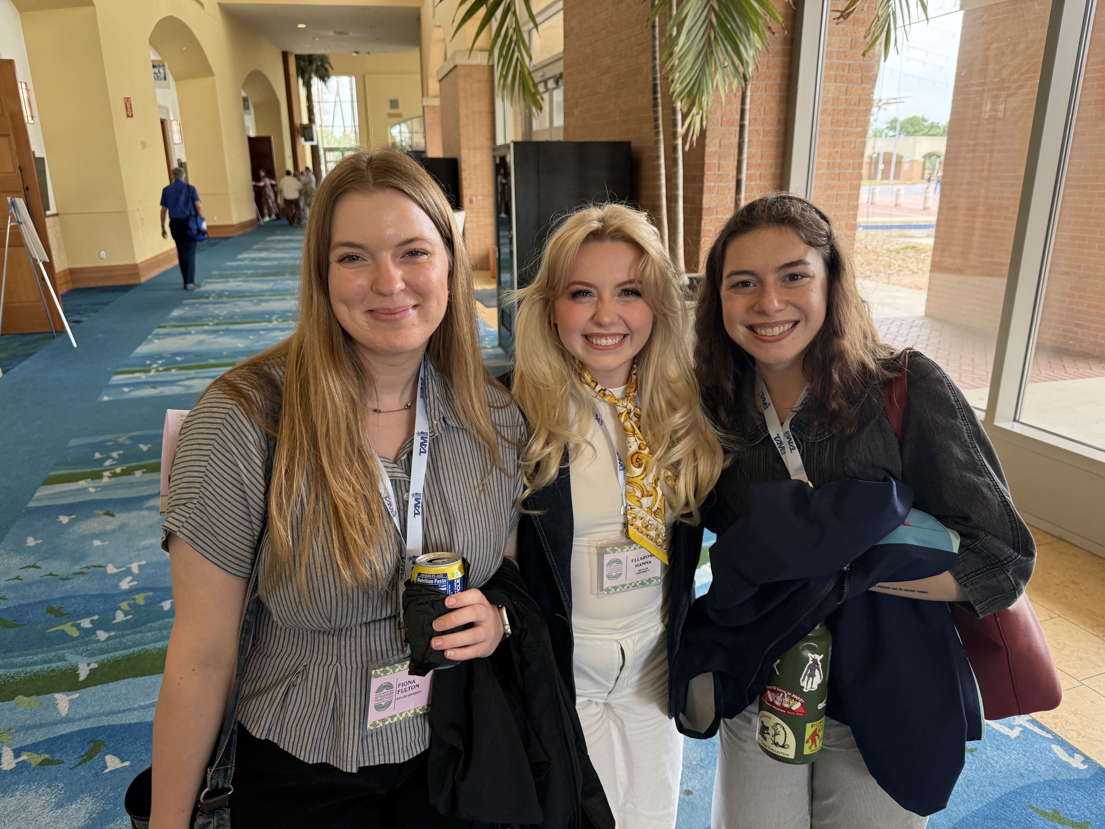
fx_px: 766
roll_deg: +0.0
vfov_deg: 56.8
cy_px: 414
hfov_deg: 71.6
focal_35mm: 24
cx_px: 552
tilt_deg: -17.8
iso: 200
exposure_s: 1/235
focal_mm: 6.76
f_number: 1.78
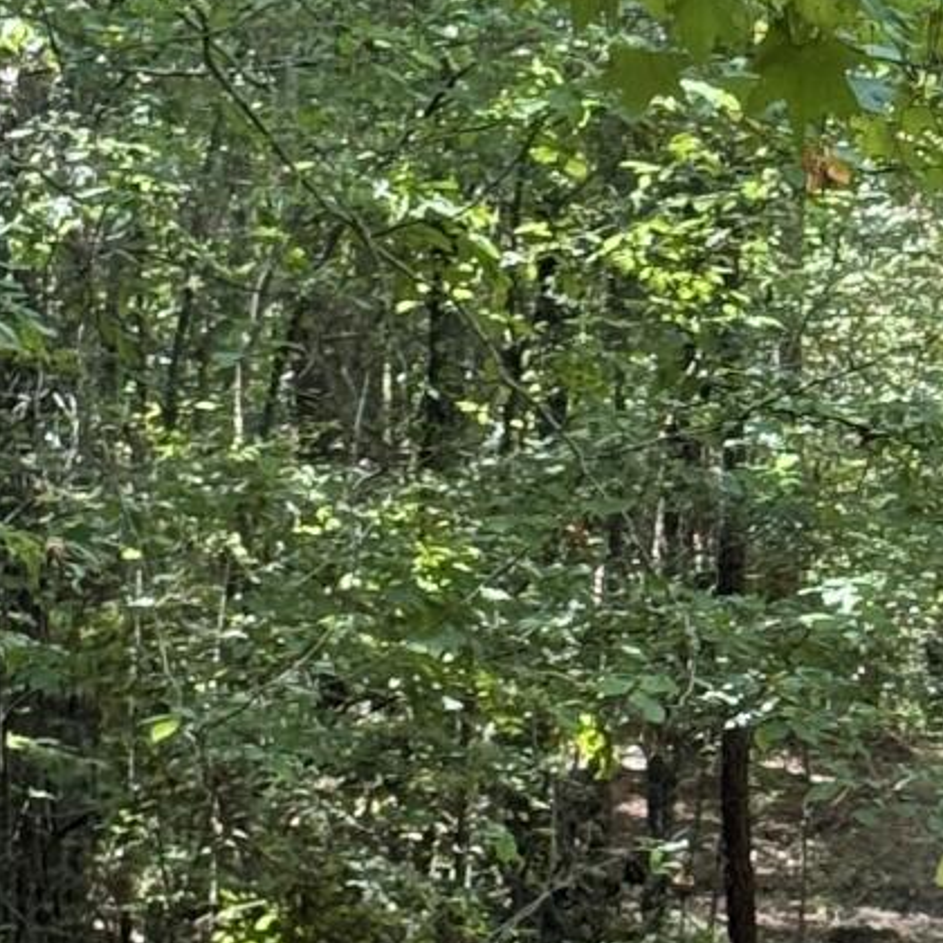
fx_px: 6226
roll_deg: +2.4
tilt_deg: -0.2
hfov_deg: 8.6
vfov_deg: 8.7
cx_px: 869
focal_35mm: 202
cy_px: 548
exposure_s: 1/82
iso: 100
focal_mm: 6.76
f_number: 1.78
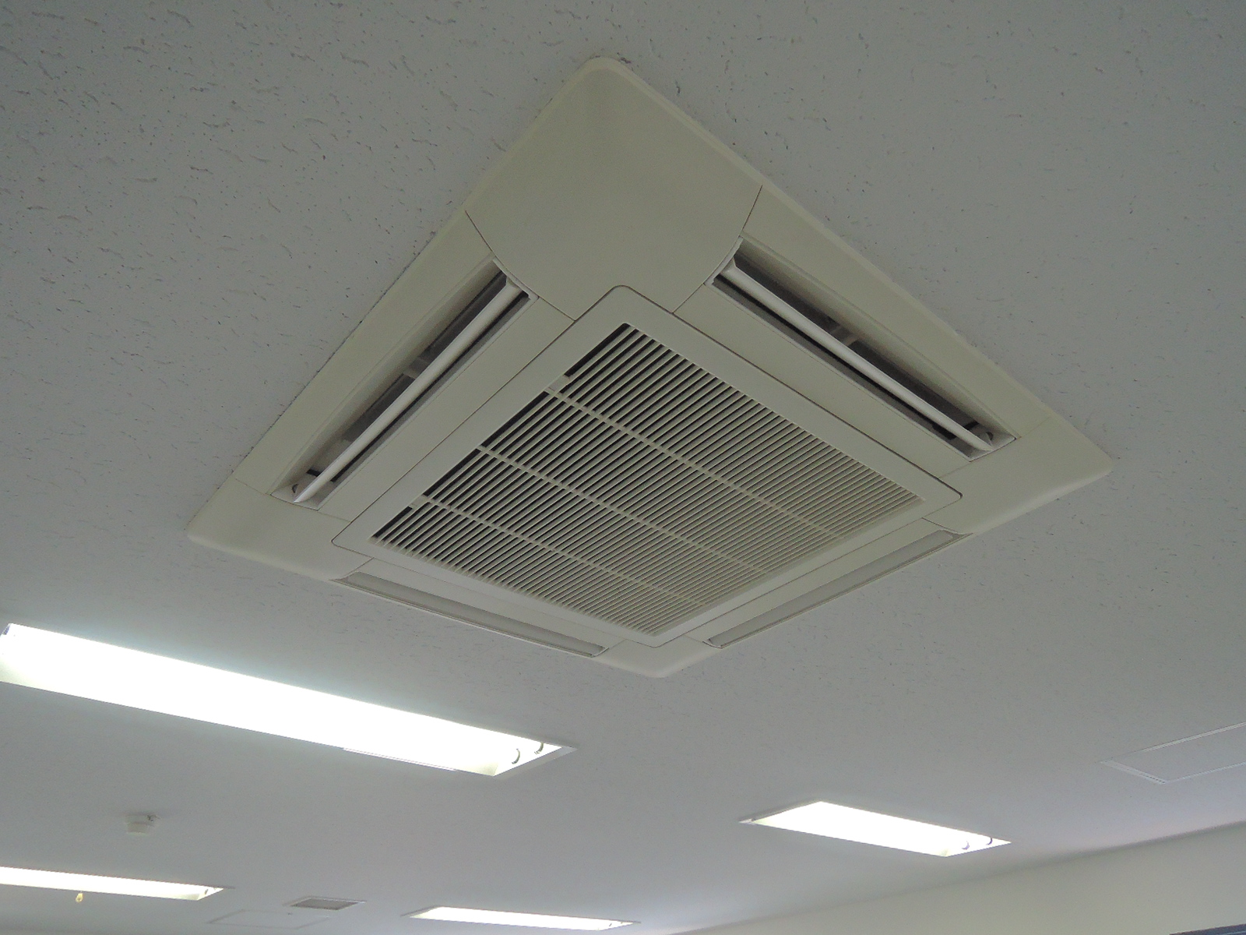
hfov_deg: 71.6
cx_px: 623
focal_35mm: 24
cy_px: 468
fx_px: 864
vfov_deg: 56.8
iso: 800
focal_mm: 5.1
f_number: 2.8
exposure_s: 1/640
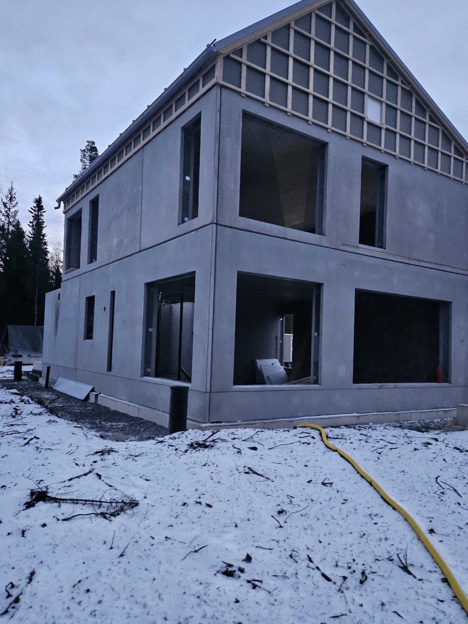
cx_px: 240
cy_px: 331
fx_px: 469
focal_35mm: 26
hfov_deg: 53.0
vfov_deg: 67.3
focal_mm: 5.4
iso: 1600
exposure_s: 1/25
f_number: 1.8
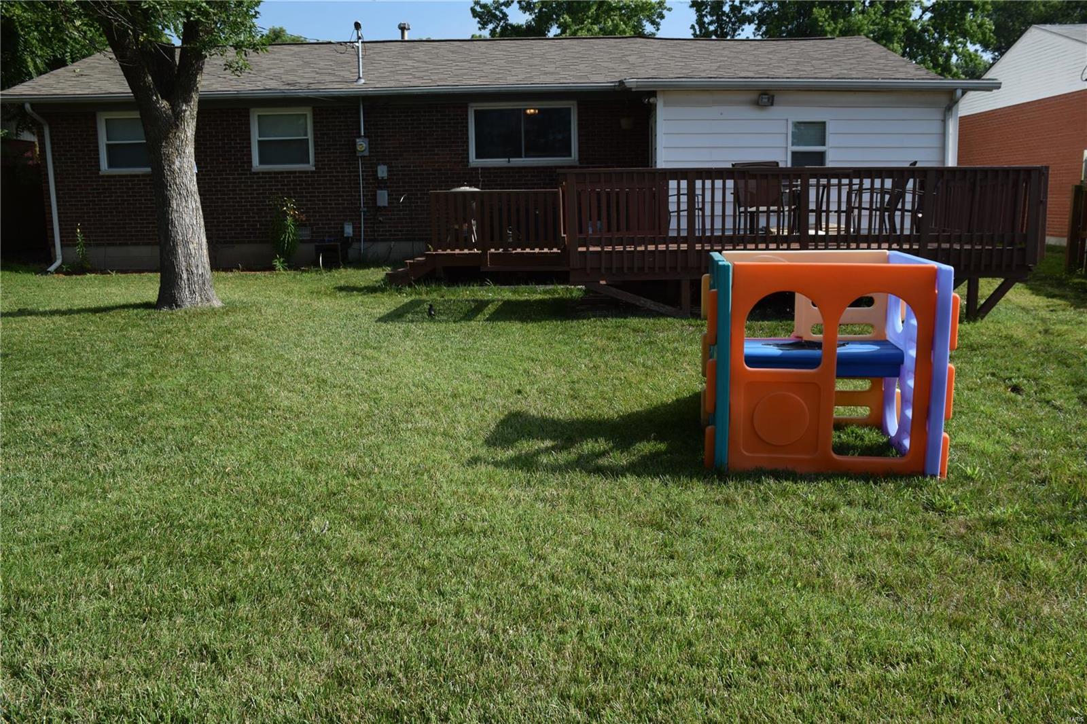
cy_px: 362
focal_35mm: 30
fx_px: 906
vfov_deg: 43.6
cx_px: 544
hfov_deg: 61.9
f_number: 9
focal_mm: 20
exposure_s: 1/320
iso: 200
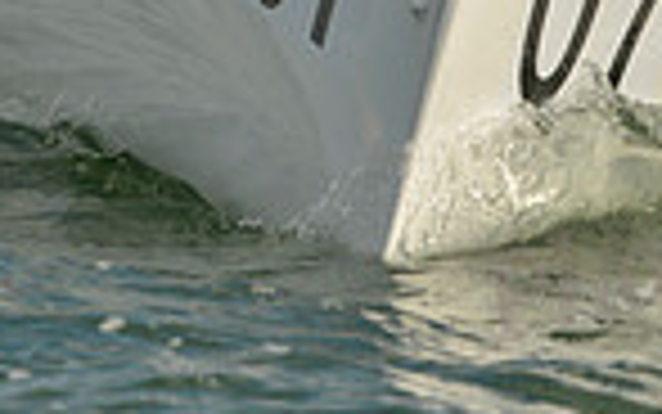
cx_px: 257
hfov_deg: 1.7
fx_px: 22543
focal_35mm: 1249
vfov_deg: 1.1
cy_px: -403
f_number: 10
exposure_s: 1/1000
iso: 280
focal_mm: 310
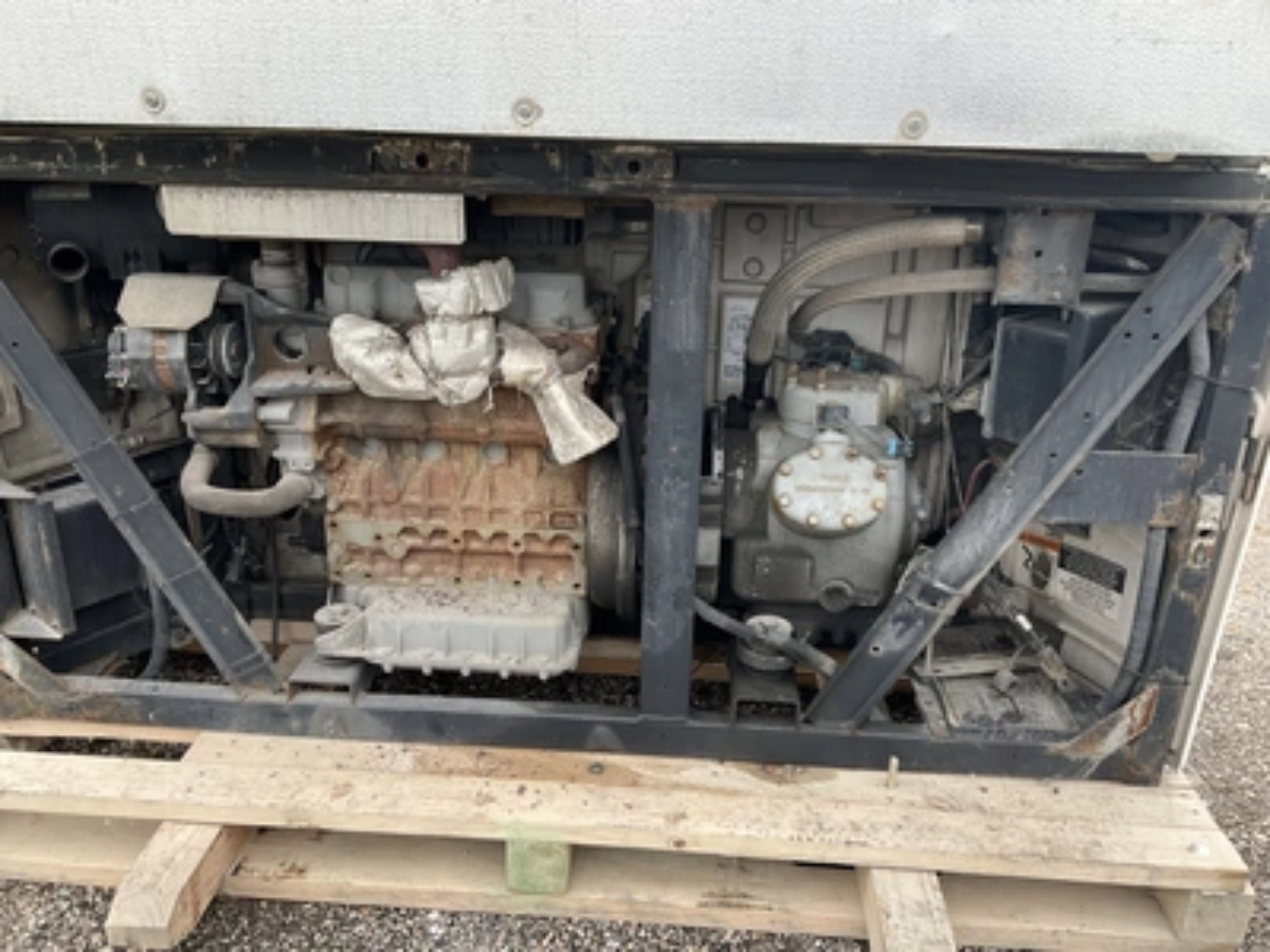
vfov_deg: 48.2
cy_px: 476
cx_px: 635
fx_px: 1064
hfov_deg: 61.7
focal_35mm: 29
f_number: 1.8
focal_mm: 3
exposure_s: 1/312
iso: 25
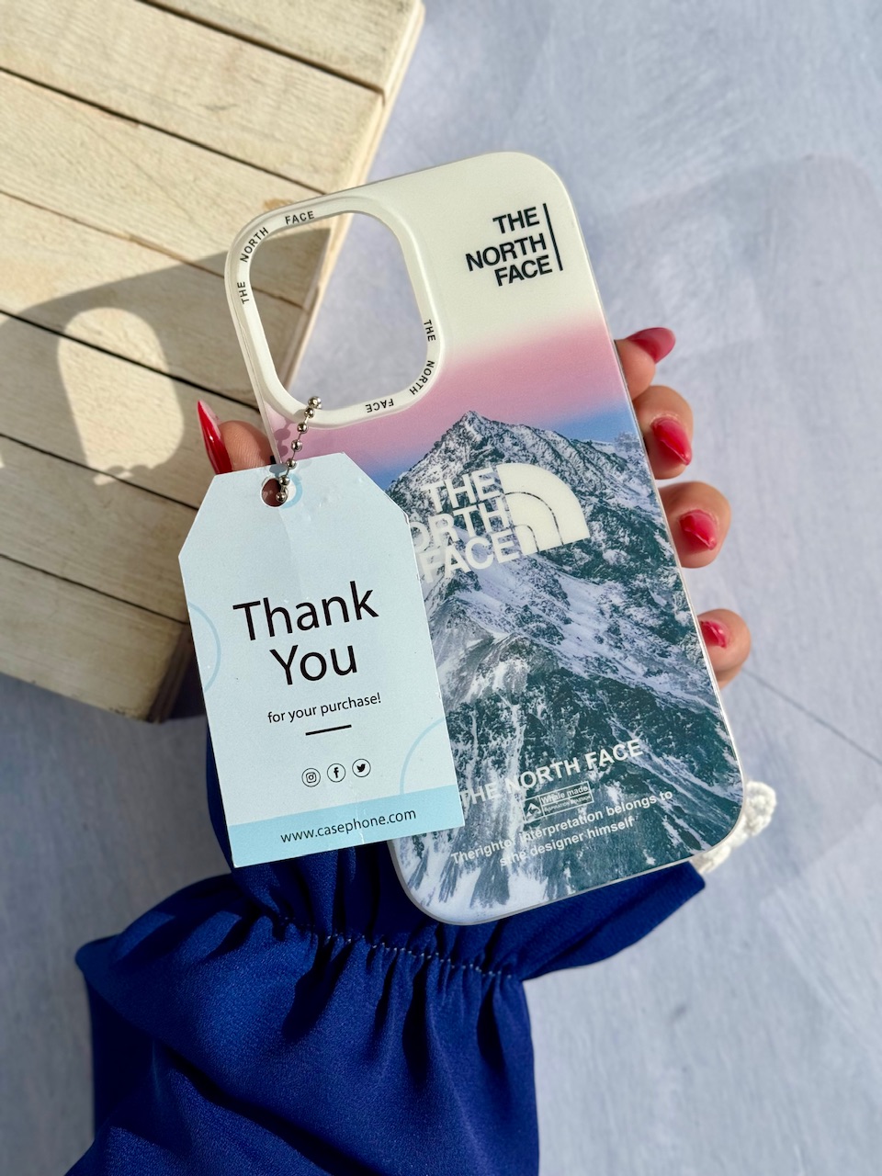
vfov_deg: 39.7
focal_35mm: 48
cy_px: 588
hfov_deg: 30.3
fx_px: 1631
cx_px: 441
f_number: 1.78
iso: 64
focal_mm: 6.76
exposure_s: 1/6536
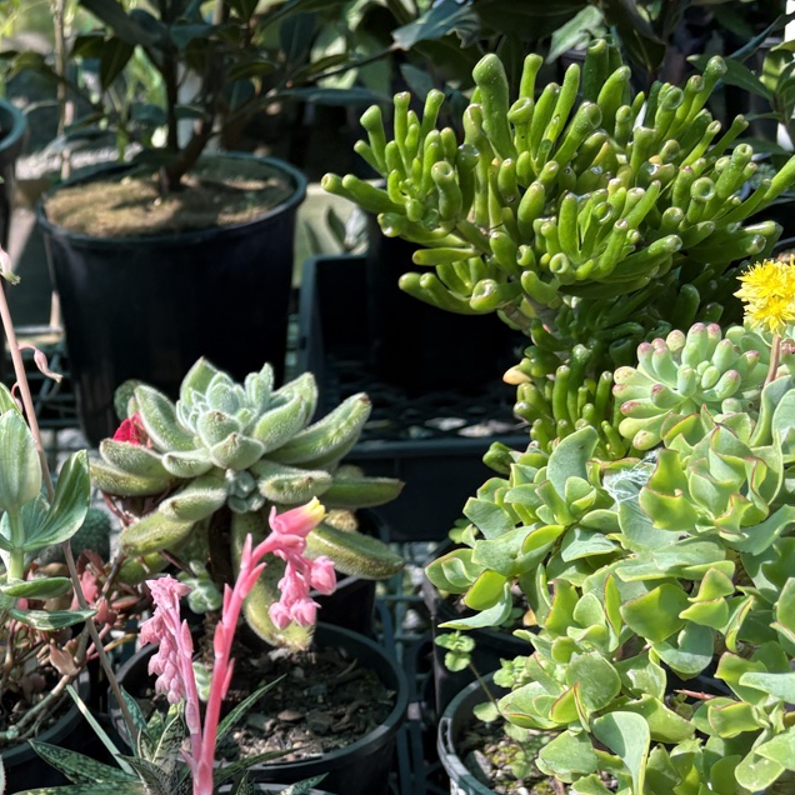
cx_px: -191
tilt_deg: -29.3
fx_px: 1689
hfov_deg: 23.8
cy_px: 680
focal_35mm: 65
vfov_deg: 25.8
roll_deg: +10.3
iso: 50
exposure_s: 1/407
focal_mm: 5.96
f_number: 1.6
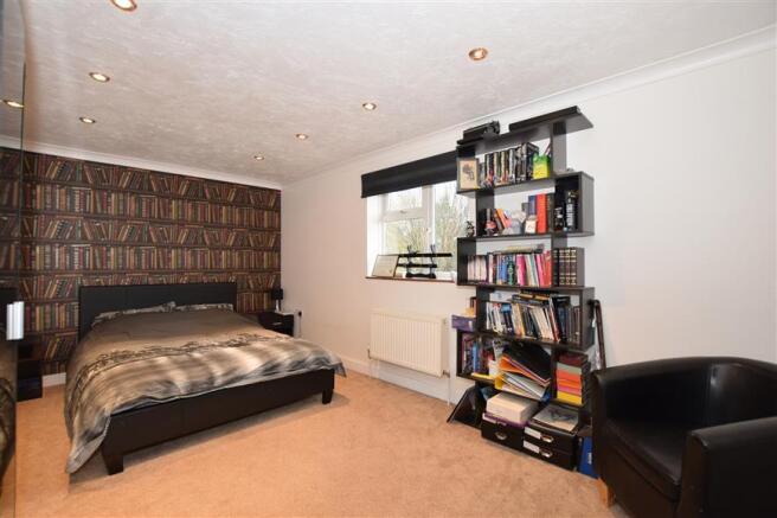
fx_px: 324
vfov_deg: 77.3
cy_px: 259
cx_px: 388
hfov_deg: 100.4
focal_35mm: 15
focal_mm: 10
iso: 400
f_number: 5.6
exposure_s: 1/40
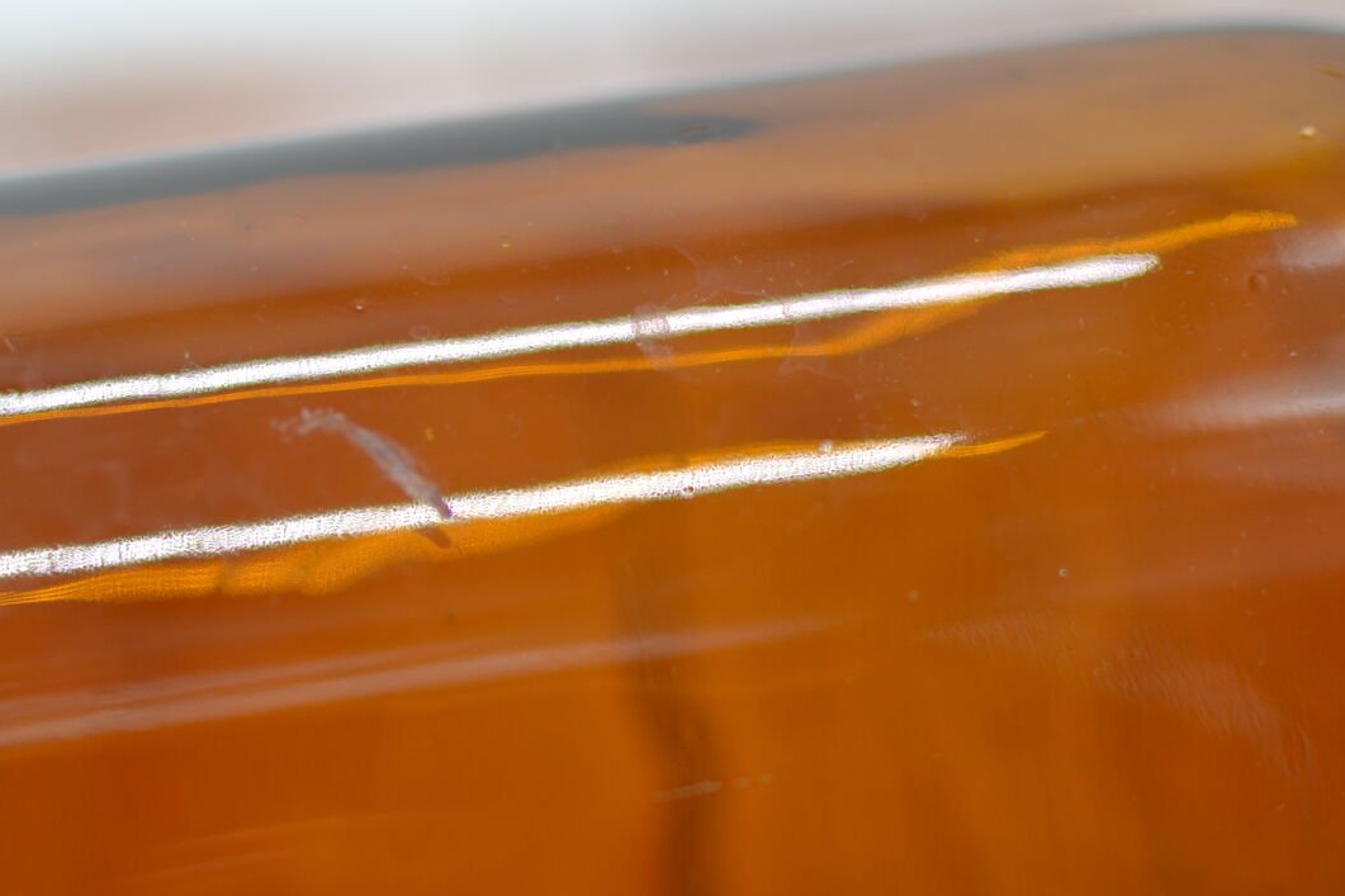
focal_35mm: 99
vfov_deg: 13.8
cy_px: 519
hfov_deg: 20.5
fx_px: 3696
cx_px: 437
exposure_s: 1/400
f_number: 1.8
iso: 100
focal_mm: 35
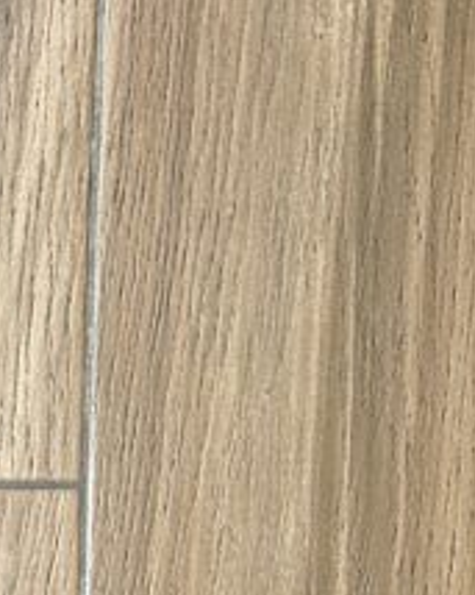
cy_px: 217
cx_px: -525
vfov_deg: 17.1
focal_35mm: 112
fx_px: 1970
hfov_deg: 12.0
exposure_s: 1/50
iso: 200
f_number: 1.78
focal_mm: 6.86
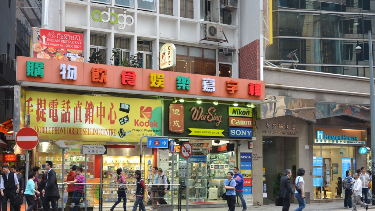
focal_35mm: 63
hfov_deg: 33.3
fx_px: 626
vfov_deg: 19.1
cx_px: 188
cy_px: 118
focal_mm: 40
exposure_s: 1/80
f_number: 4.5
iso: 400
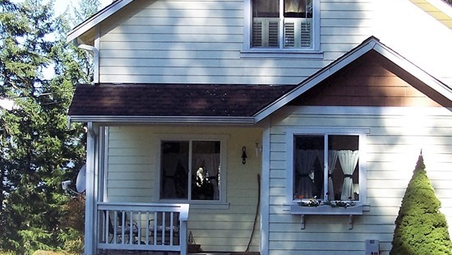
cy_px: 108
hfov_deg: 26.8
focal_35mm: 79
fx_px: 947
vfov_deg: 15.3
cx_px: 224
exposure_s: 1/250
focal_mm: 8
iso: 100
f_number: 3.4
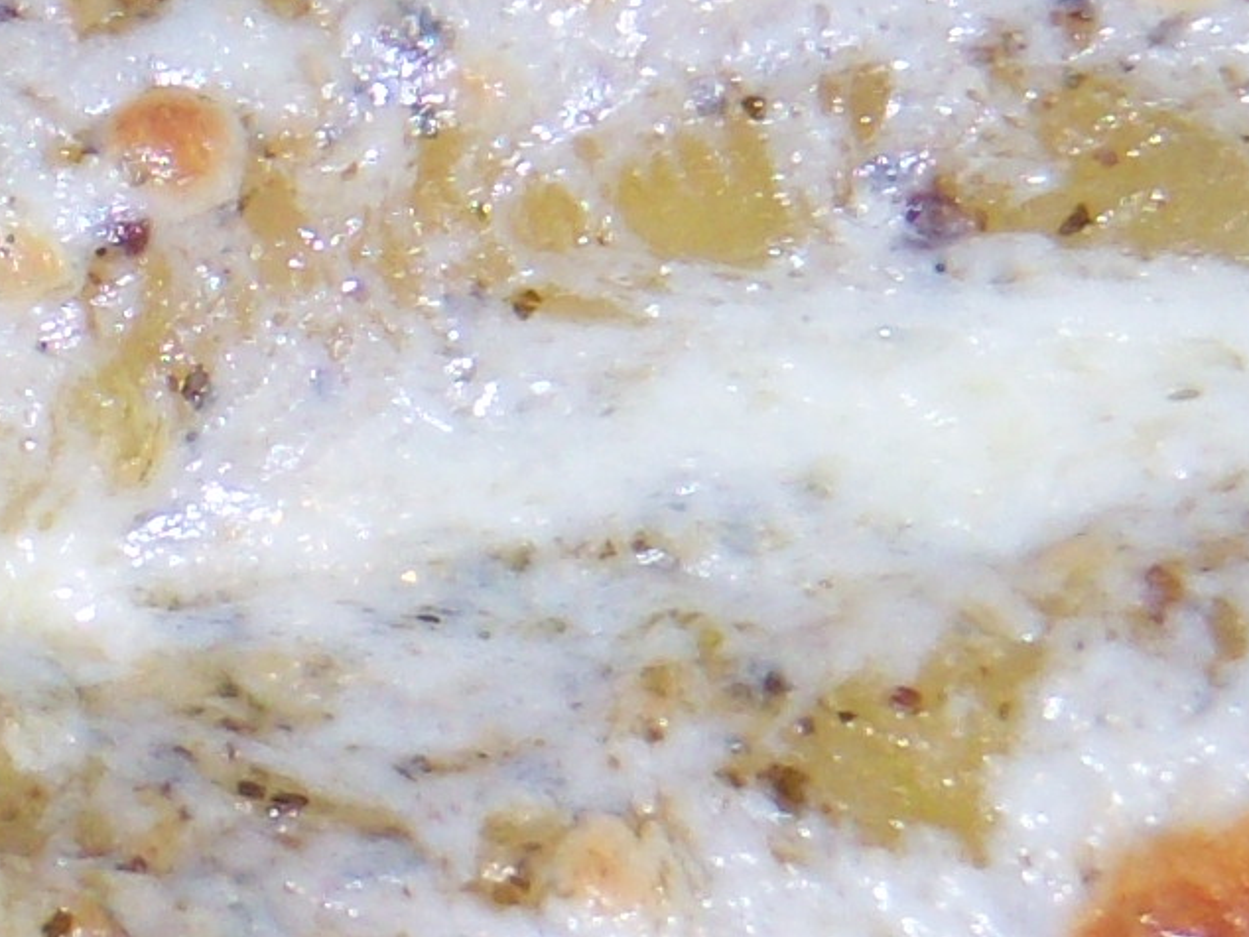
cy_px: 685
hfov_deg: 9.3
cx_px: -561
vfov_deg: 7.2
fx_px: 7472
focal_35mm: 207
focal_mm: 7.5
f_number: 2.8
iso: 80
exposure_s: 1/60
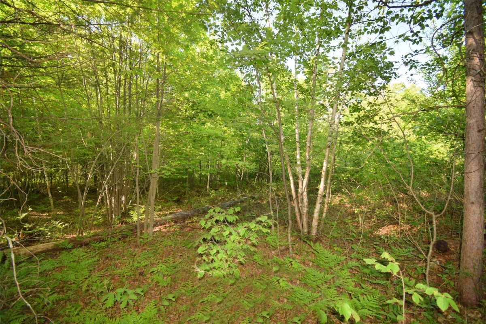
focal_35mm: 15
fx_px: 202
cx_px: 243
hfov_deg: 100.4
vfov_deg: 77.3
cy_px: 162
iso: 200
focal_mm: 10
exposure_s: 1/125
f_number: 5.6
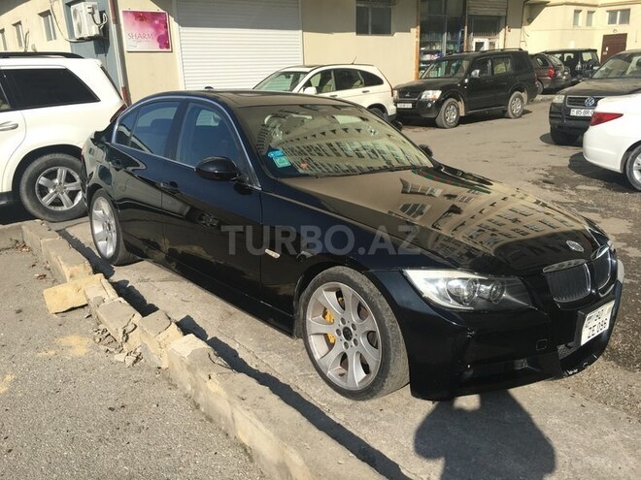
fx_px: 537
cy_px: 240
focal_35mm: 29
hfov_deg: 61.7
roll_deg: +3.0
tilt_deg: -17.4
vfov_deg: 48.2
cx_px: 320
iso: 25
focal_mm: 4.15
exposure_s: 1/974
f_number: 2.2
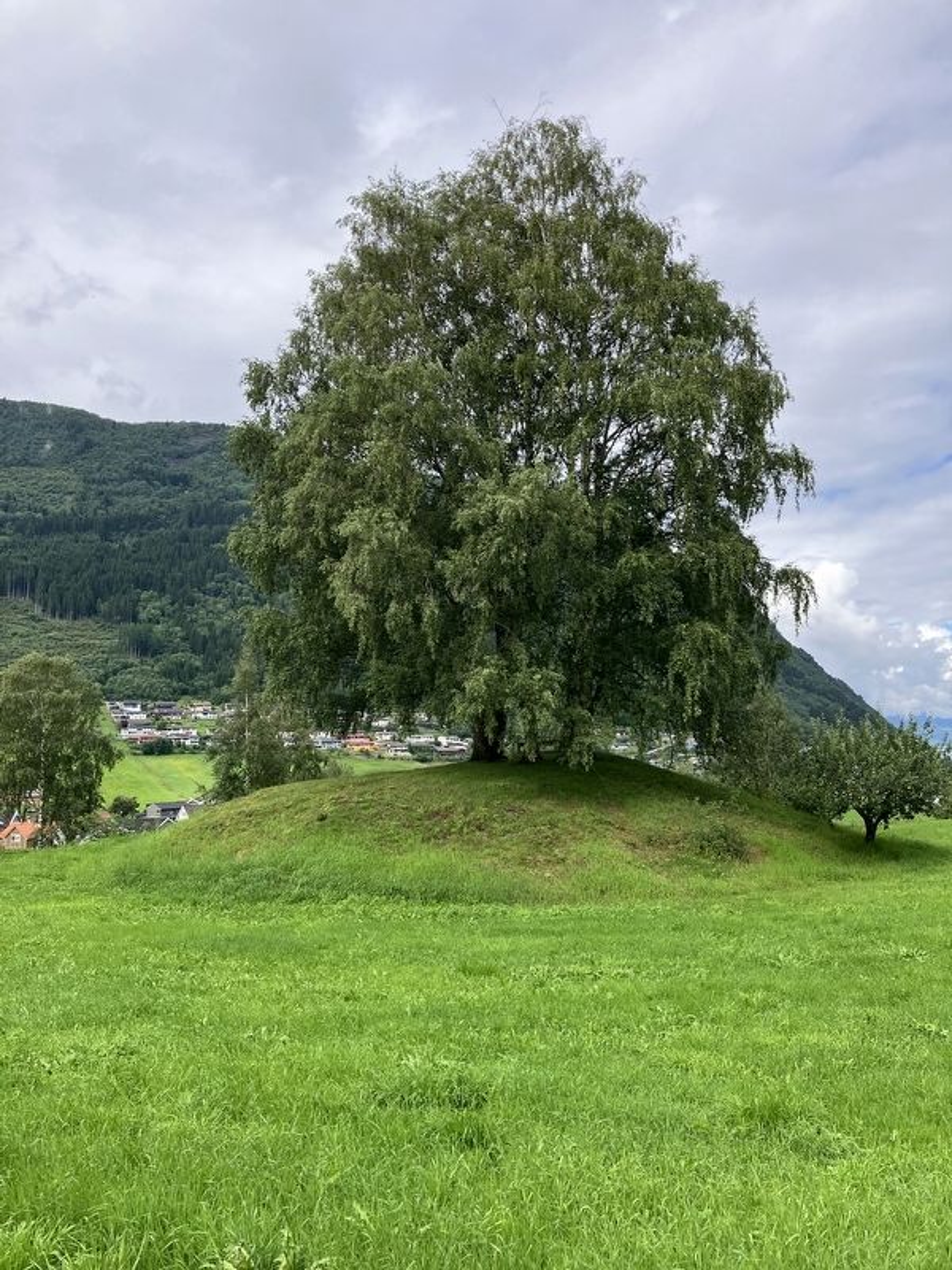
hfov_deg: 49.7
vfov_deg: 63.4
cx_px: 476
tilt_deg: +7.7
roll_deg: +0.1
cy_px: 635
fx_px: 1027
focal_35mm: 28
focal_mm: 3.99
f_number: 1.8
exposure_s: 1/1091
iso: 32
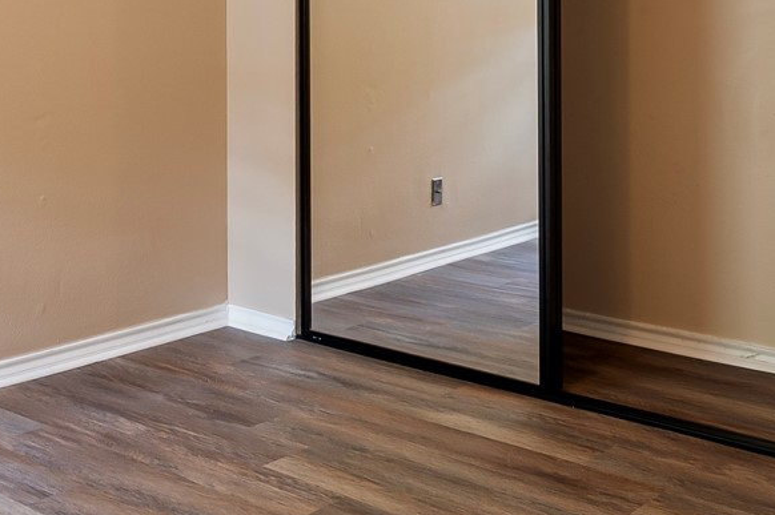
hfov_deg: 32.9
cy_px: -1
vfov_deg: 23.2
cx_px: 11
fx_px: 1205
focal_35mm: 56
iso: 125
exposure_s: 1/2
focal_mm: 15
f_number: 6.3
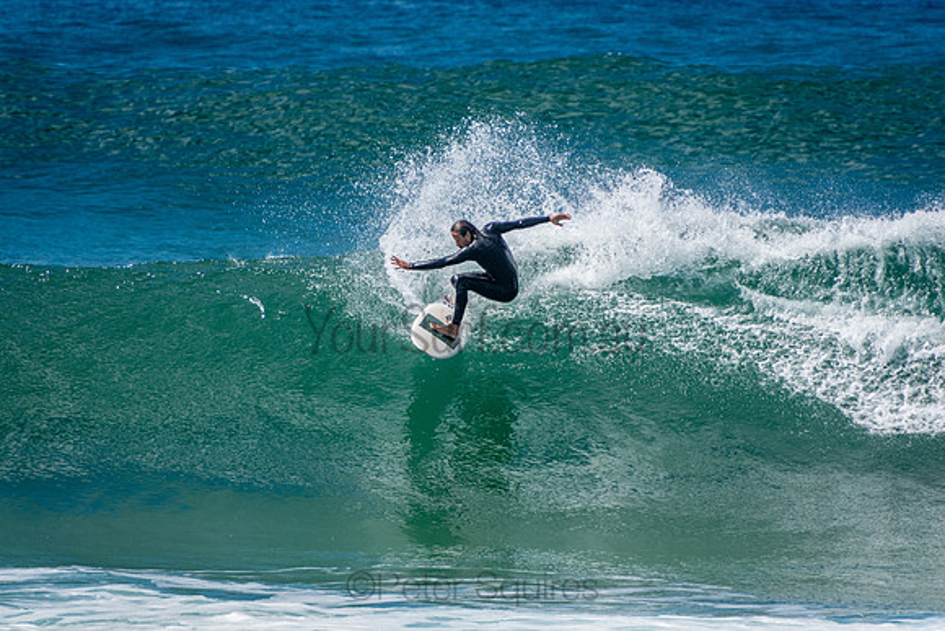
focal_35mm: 600
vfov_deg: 2.3
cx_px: 472
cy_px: 316
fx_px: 15753
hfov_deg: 3.4
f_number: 5.6
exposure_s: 1/2000
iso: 360
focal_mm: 400
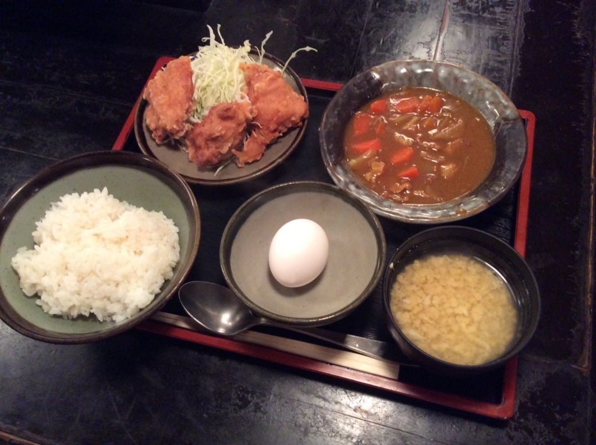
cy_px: 222
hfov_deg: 56.9
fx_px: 550
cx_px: 298
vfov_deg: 44.1
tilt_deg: -61.6
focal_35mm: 32
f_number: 2.4
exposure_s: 1/24
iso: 250
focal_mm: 3.3
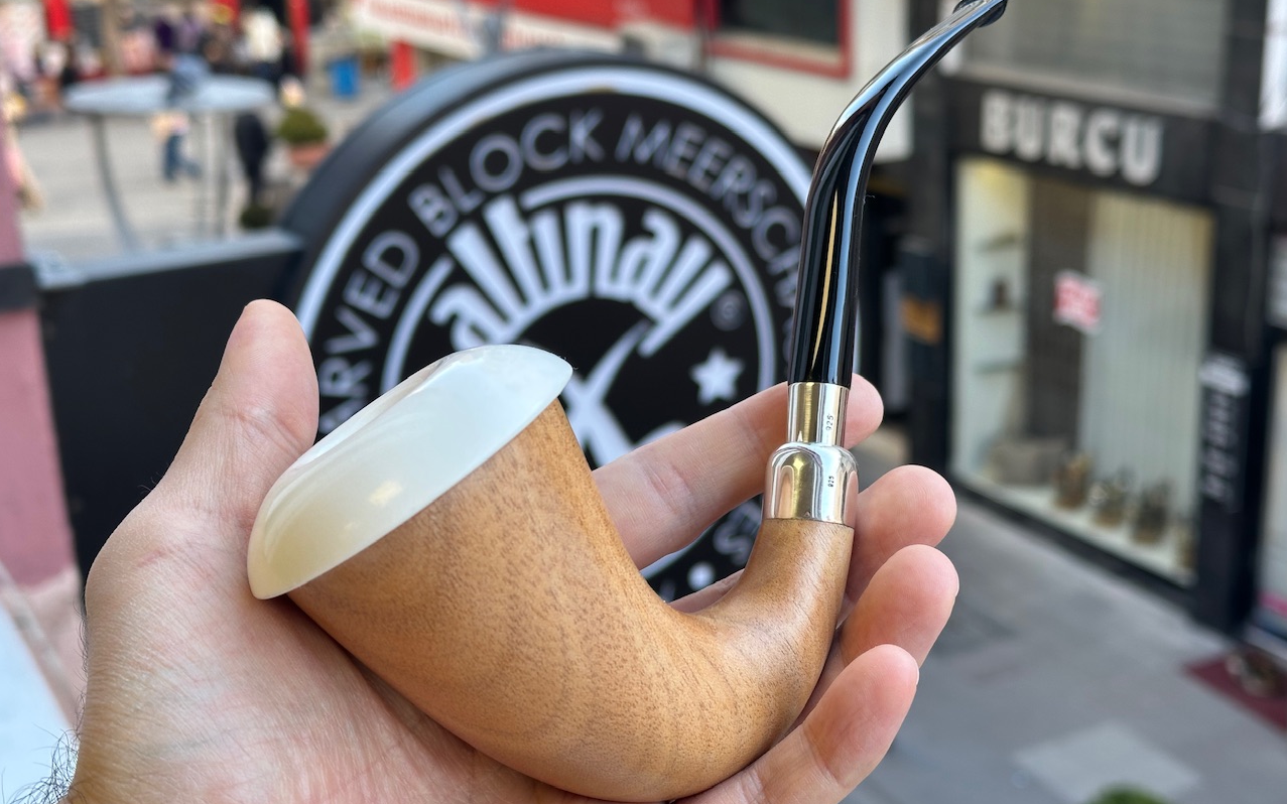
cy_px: 374
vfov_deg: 25.3
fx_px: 1789
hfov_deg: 39.6
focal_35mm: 51
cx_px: 644
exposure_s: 1/121
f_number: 1.78
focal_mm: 6.86
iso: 50
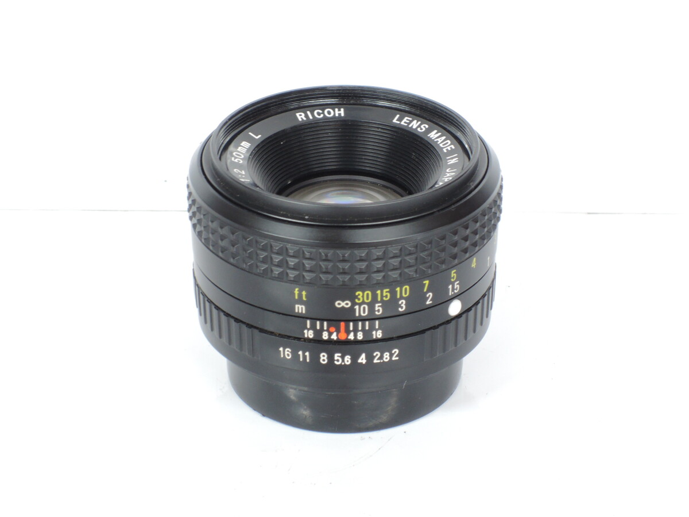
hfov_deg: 16.4
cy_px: 258
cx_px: 344
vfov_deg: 12.3
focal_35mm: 120
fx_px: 2388
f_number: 7.1
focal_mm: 25.5
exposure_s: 1/6
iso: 400
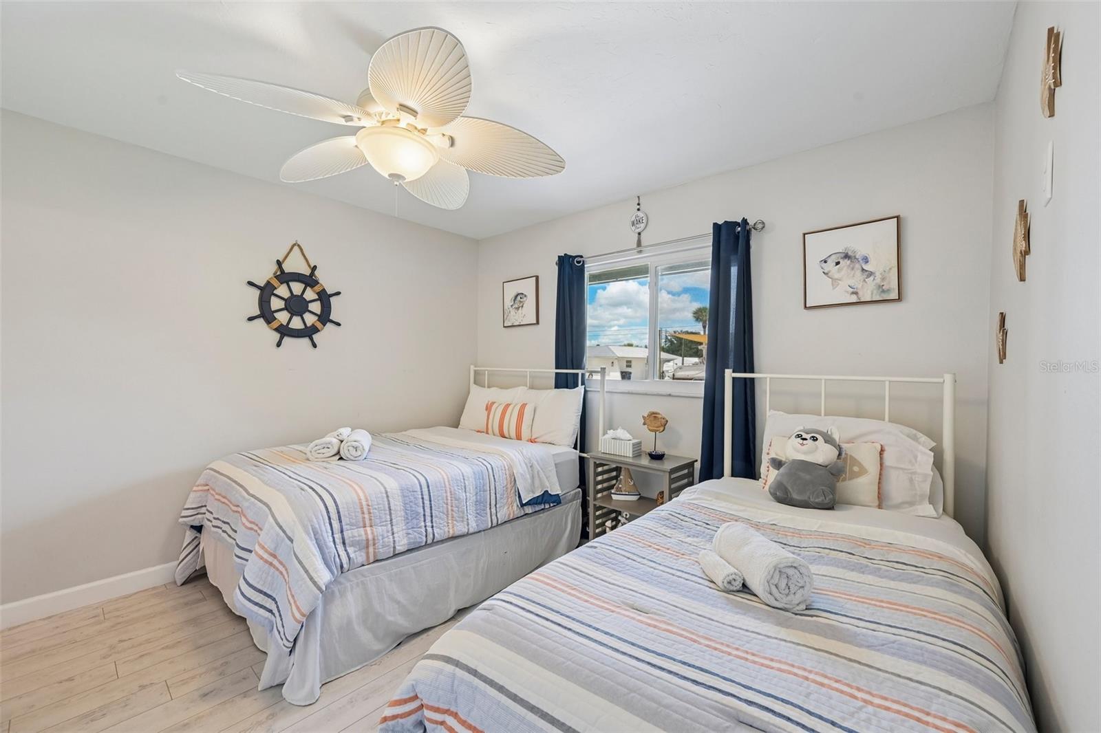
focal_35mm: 14
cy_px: 366
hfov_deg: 104.3
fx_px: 428
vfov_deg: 81.2
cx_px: 550
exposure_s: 1/50
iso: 400
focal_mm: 14
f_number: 8
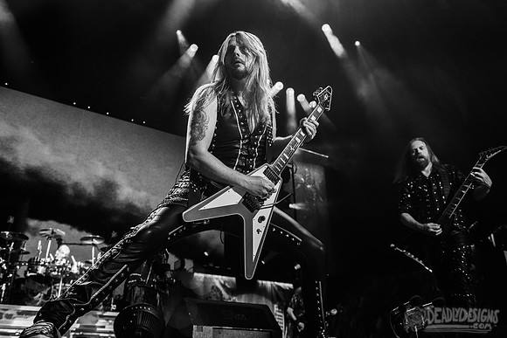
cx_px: 234
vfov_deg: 42.1
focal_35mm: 31
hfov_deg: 59.9
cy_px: 156
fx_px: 440
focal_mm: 29
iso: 1600
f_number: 4
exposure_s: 1/800
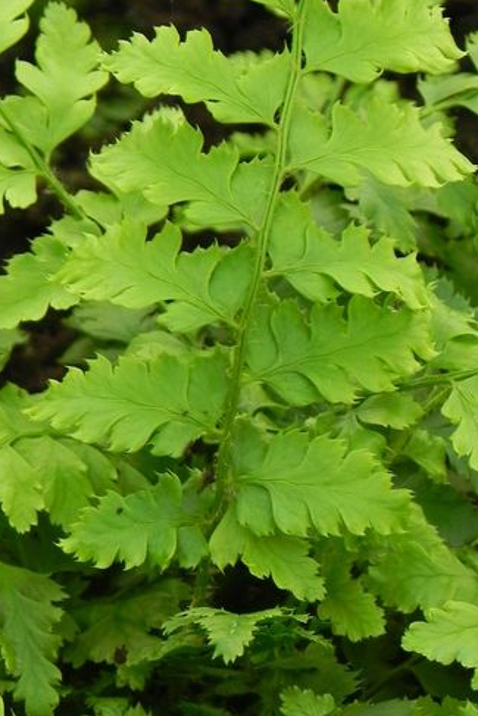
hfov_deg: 5.6
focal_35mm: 246
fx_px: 4896
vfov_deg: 8.4
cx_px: 138
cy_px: 412
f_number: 5
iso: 160
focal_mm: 25.7
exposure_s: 1/25
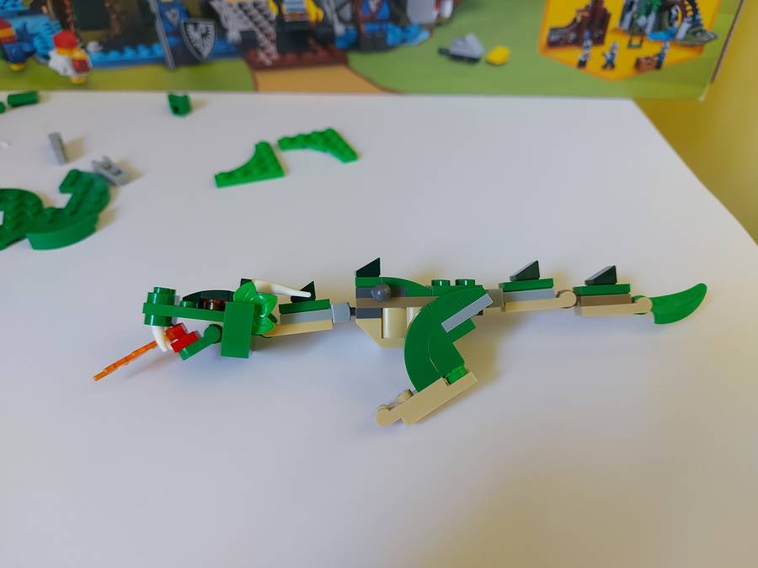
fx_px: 526
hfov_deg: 71.6
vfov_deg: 56.8
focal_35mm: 24
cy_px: 284
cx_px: 379
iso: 250
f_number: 1.8
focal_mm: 5.23
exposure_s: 1/50
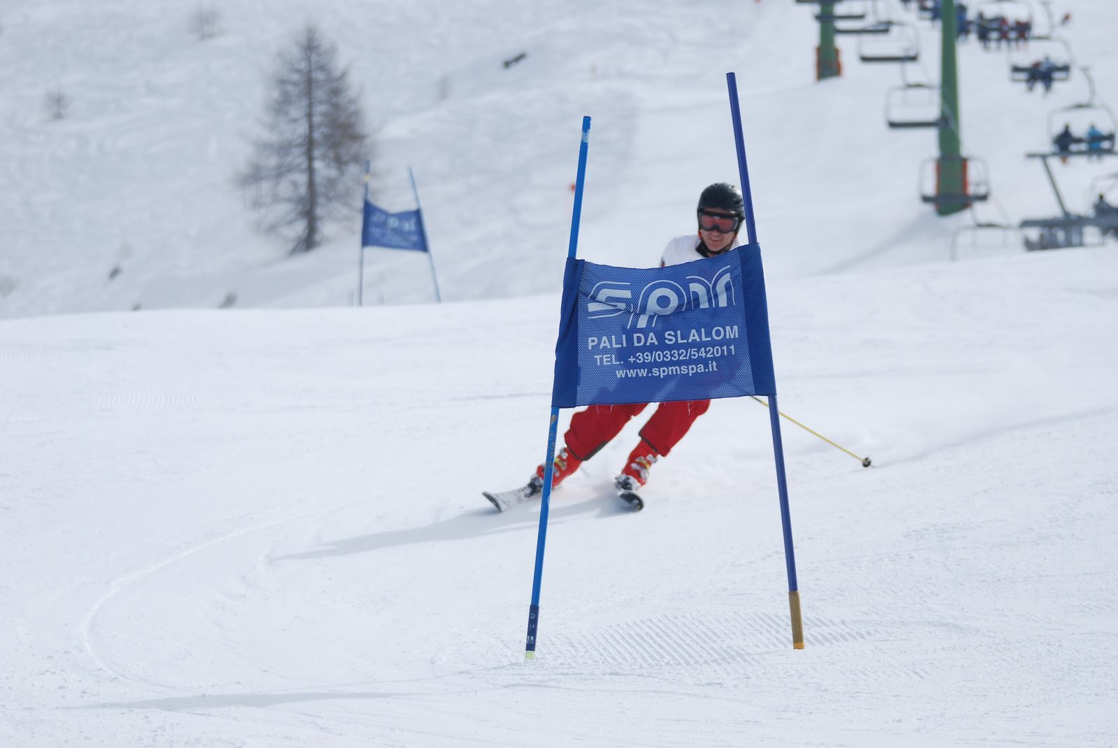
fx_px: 6296
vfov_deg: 6.8
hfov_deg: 10.1
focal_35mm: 202
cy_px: 374
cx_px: 559
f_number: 5
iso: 100
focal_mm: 135
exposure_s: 1/1250
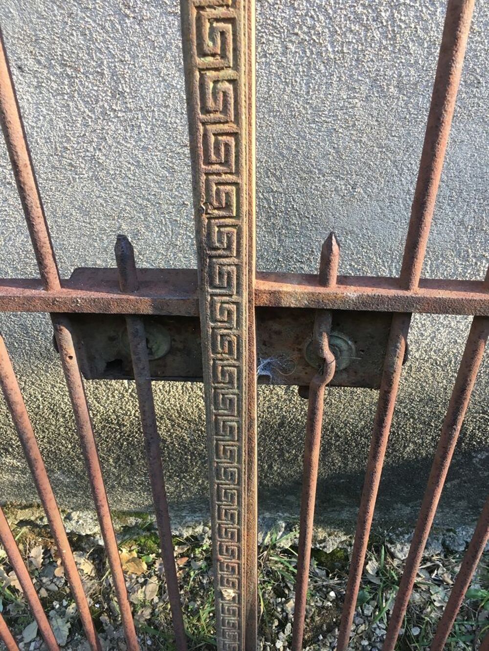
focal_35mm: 29
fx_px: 546
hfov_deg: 48.2
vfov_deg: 61.7
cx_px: 244
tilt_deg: -47.7
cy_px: 326
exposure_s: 1/33
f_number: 2.2
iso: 40
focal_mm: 4.15
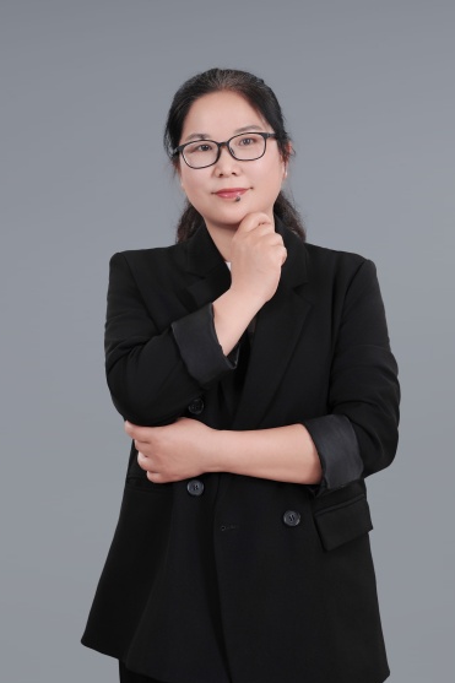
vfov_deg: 19.8
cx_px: 238
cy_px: 376
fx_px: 1954
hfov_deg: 13.3
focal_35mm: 103
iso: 100
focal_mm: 85
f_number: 9
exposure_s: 1/125
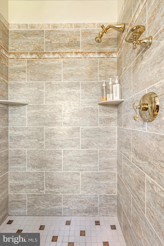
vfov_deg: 96.7
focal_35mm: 16
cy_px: 123
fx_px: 109
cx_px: 82
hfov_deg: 73.8
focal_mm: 16
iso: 200
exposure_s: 1/60
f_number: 8
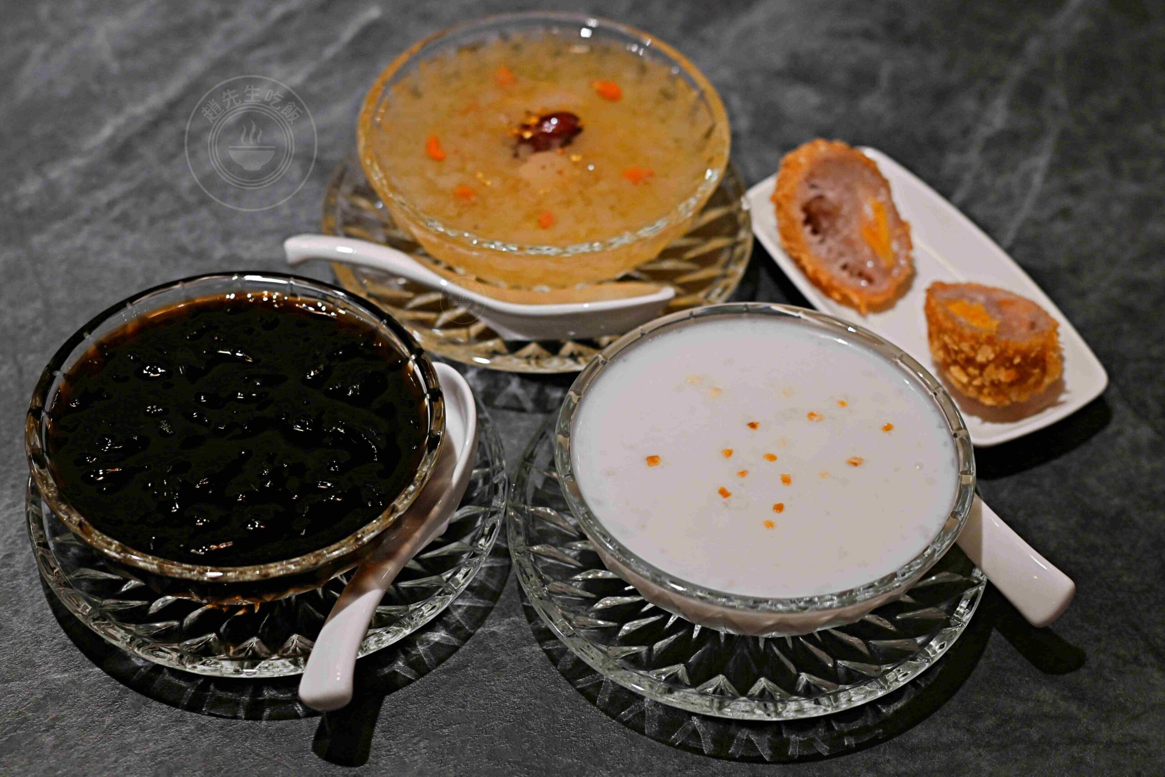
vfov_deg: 18.2
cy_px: 388
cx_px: 582
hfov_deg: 27.0
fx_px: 2427
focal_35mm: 75
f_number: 2.8
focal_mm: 50
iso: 180
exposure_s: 1/200
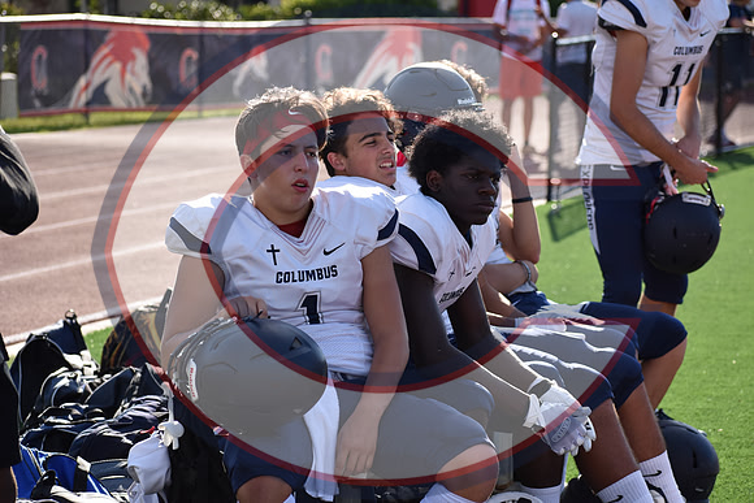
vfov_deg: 9.6
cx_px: 377
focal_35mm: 142
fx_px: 2985
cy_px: 252
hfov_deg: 14.4
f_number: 5.6
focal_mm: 95
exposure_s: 1/1250
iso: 400
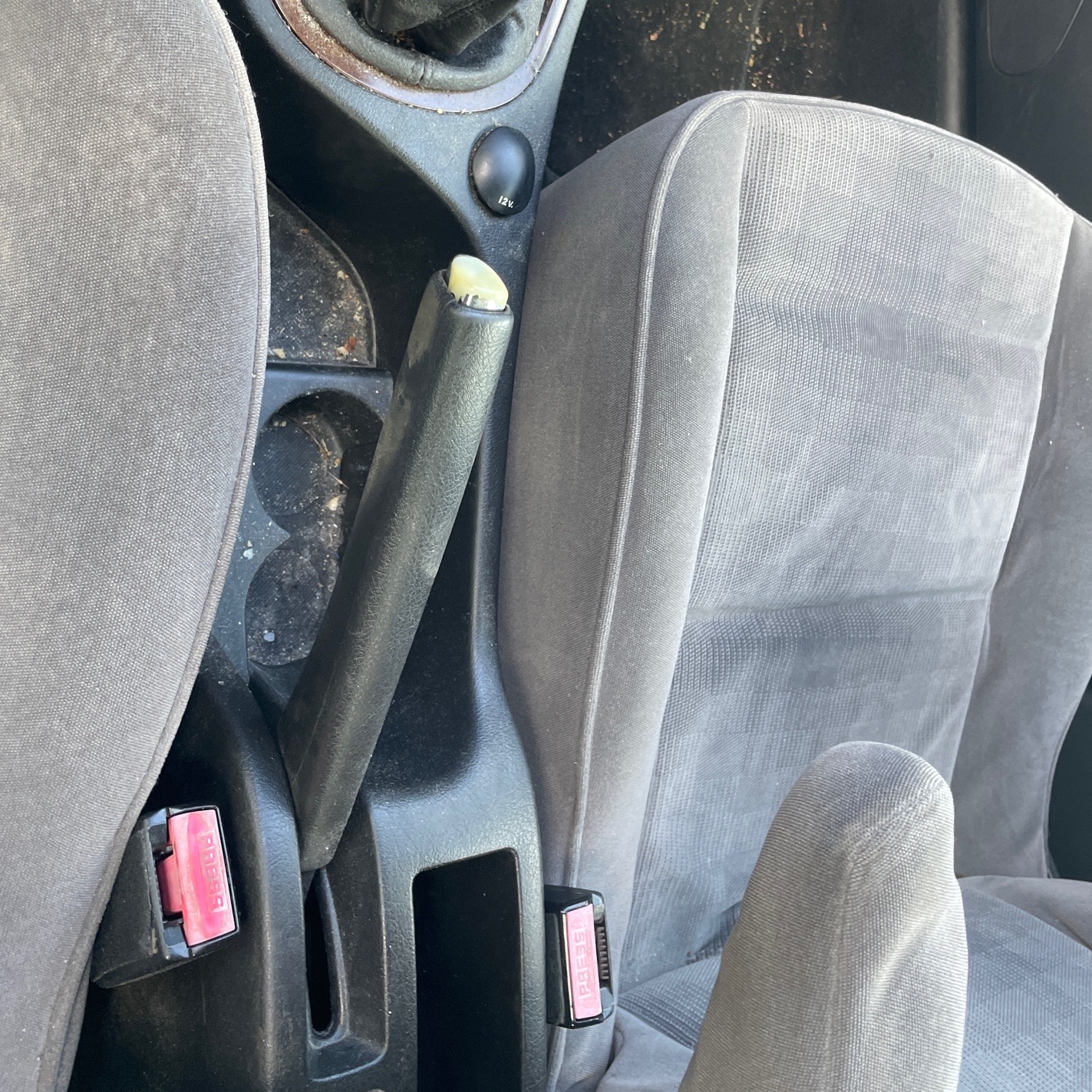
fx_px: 1106
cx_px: 544
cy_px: 376
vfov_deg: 51.7
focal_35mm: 31
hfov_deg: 52.5
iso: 125
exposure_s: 1/102
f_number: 1.6
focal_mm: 4.2
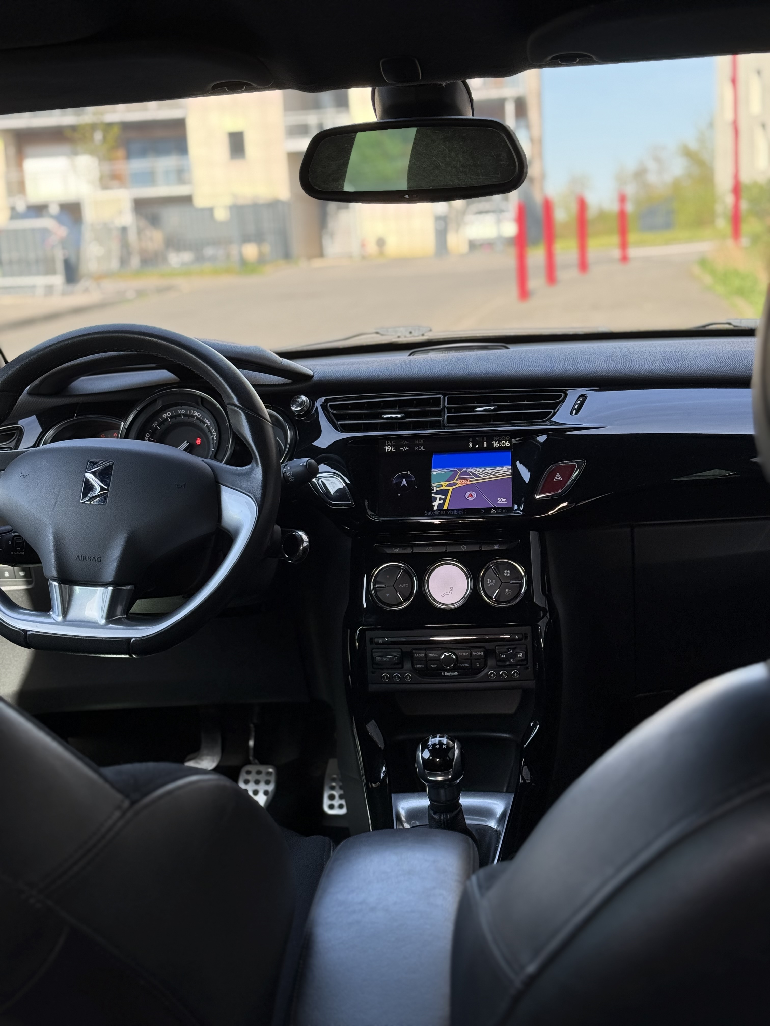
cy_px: 513
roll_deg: +2.8
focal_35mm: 48
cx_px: 385
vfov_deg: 39.7
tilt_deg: -10.9
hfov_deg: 30.3
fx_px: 1424
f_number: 1.78
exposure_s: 1/340
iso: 64
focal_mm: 6.76
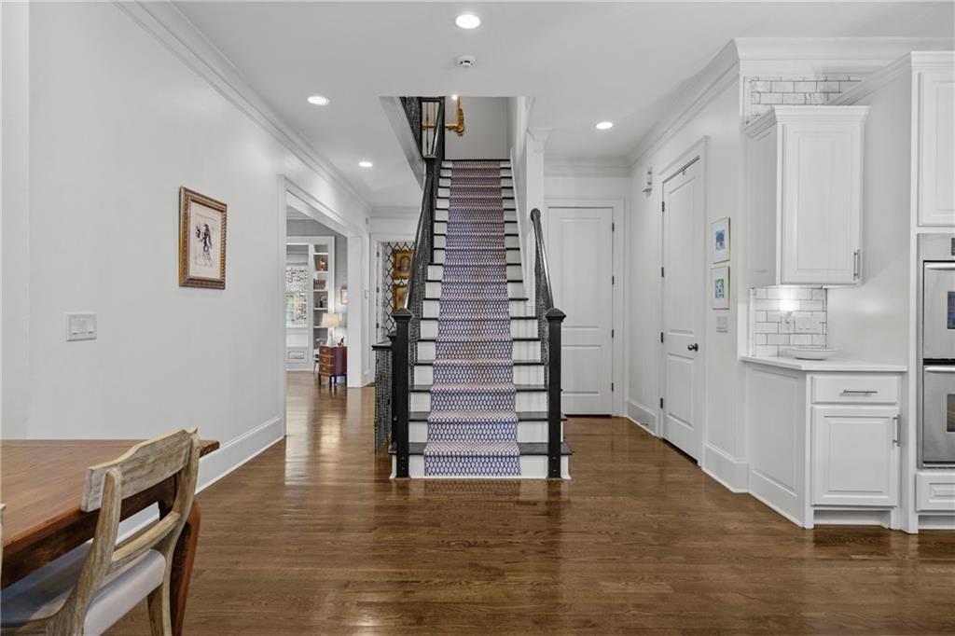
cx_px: 478
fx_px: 504
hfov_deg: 86.9
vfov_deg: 64.5
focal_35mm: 19
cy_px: 318
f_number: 6.3
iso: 1250
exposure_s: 1/6
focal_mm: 19
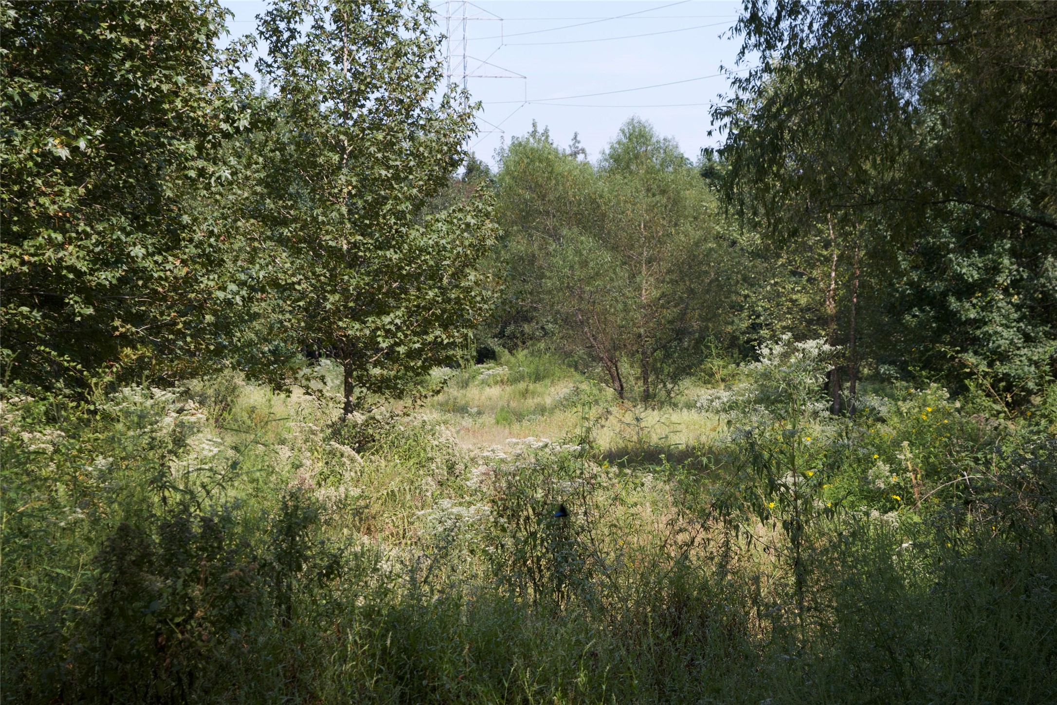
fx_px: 2290
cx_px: 528
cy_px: 352
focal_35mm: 78
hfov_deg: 26.0
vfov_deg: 17.5
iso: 320
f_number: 8
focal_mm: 52
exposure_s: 1/250
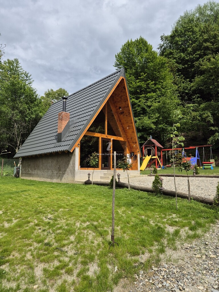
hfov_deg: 58.9
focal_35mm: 23
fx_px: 194
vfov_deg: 73.9
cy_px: 146
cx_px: 110
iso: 25
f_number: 1.8
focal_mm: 5.4
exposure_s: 1/2312
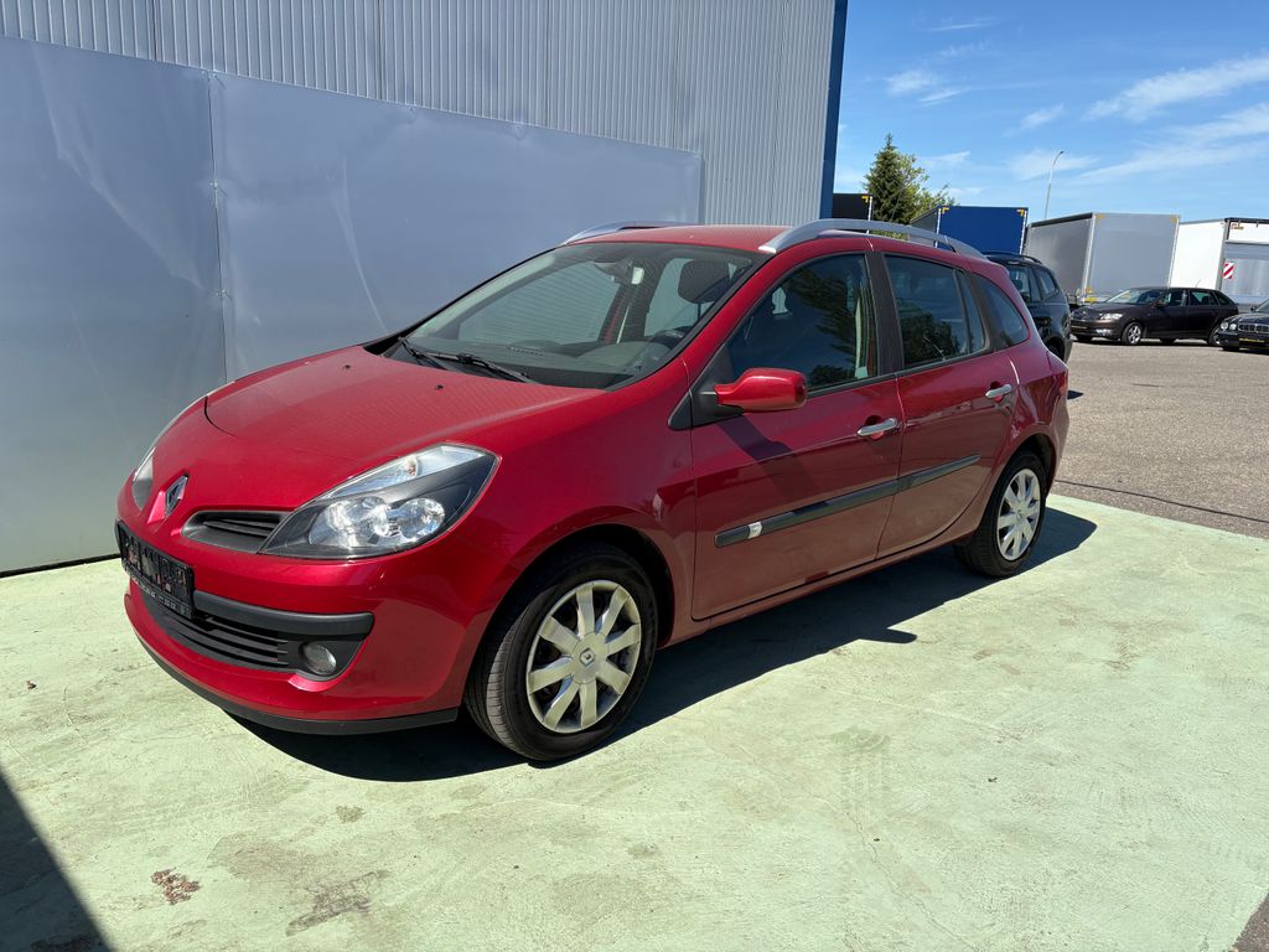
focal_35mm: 26
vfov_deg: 53.1
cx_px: 634
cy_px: 476
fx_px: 953
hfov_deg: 67.3
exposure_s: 1/3279
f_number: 1.6
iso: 50
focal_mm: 5.96
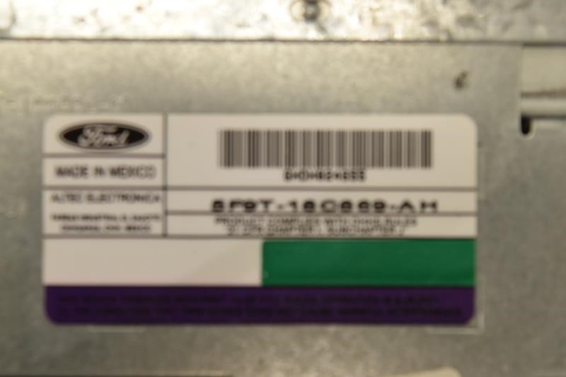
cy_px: 188
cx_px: 283
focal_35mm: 69
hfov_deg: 29.2
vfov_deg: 19.7
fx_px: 1085
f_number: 6.3
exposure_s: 1/160
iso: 400
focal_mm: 46
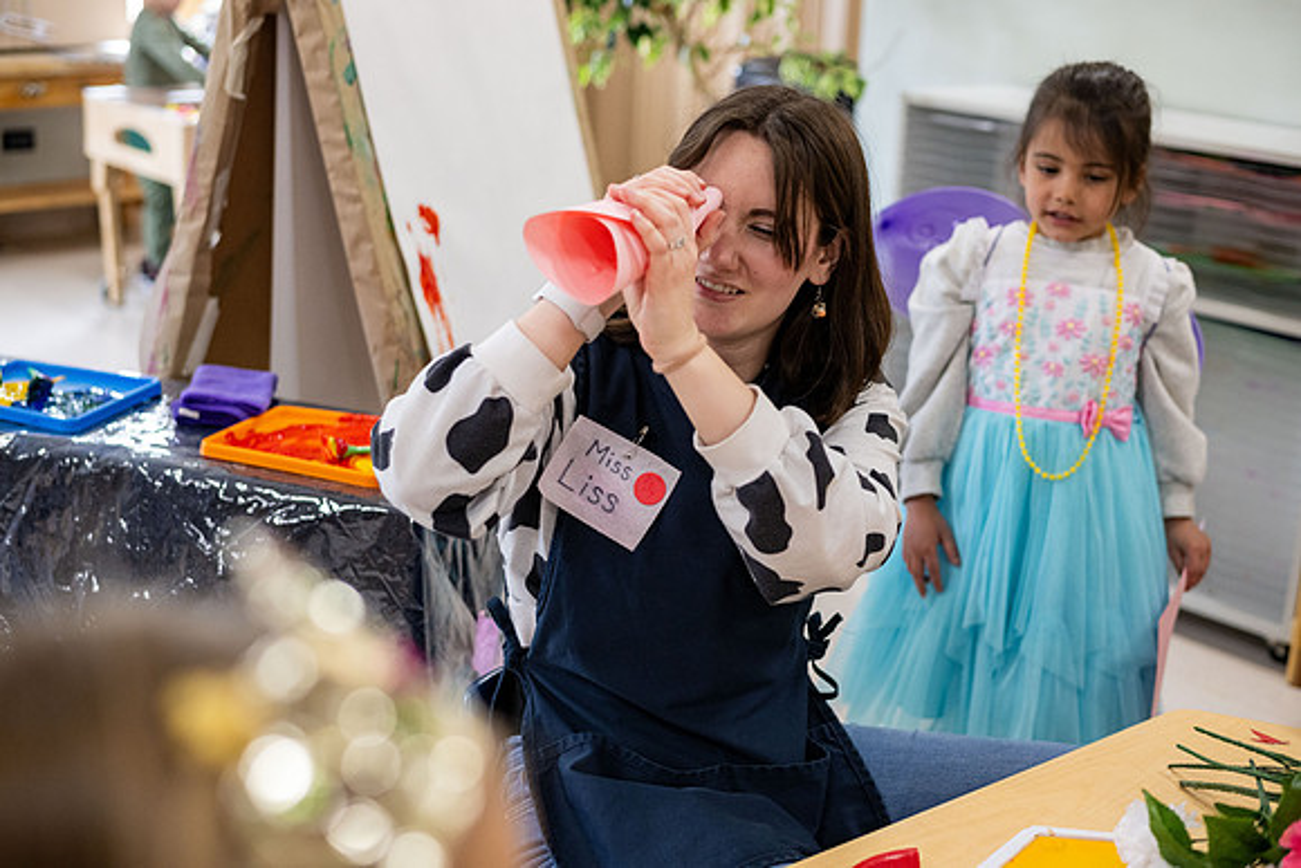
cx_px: 650
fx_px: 1807
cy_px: 434
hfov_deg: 39.6
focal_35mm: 50
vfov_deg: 27.0
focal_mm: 50
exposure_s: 1/500
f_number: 2.8
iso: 1600
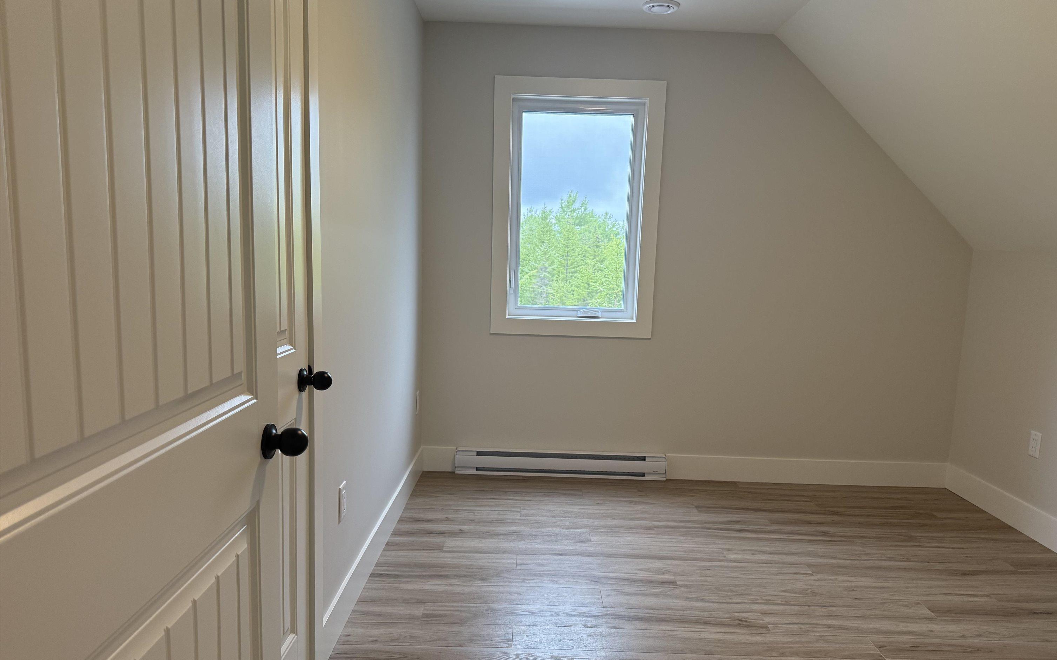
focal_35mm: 26
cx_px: 539
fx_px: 749
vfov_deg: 47.5
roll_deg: -1.1
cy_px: 370
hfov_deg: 70.4
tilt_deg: -8.0
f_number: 1.78
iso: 160
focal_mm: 6.76
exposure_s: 1/230
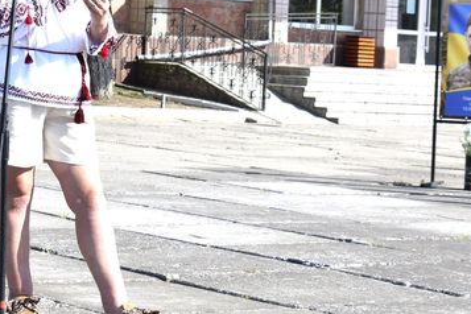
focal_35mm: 142
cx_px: 99
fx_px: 1858
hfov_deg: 14.4
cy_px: 56
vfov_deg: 9.6
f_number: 9
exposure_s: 1/320
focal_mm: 45
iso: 200
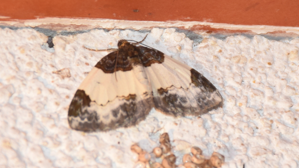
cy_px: 76
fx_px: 1625
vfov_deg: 5.9
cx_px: 150
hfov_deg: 10.5
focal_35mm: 205
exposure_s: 1/160
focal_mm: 130
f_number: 7.1
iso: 320
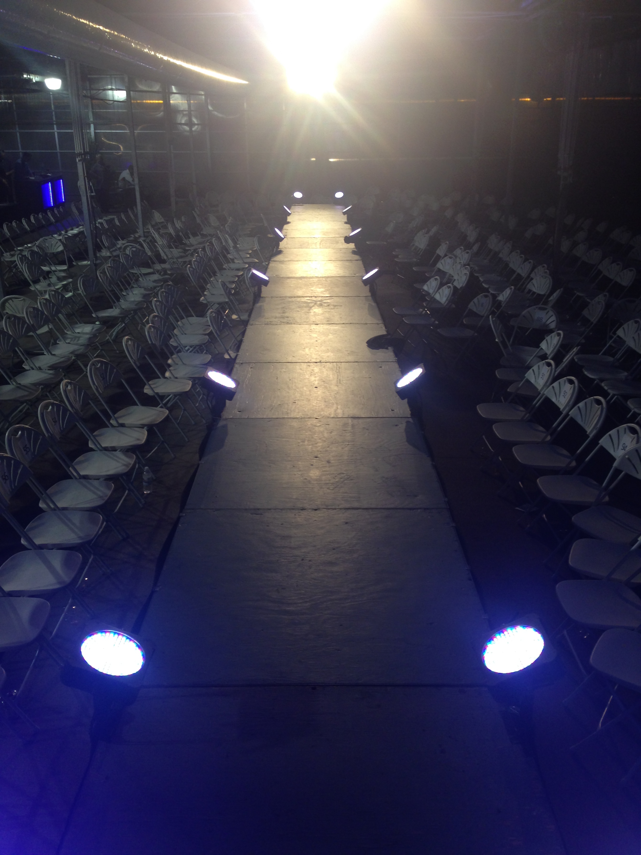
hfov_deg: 42.9
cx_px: 320
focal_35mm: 33
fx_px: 815
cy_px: 428
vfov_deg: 55.4
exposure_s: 1/20
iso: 64
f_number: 2.4
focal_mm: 4.12
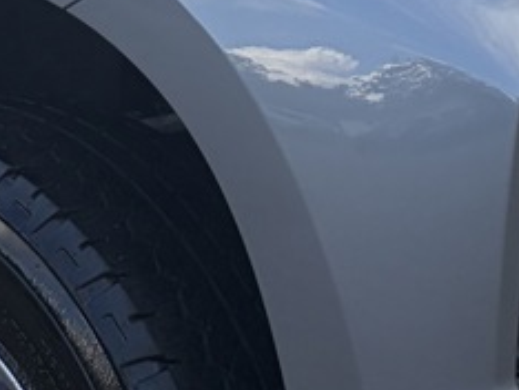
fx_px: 2401
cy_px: -115
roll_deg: +0.1
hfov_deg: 12.3
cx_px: 60
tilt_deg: -6.3
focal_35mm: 160
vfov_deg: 9.1
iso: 50
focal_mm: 5.96
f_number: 1.6
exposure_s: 1/1196
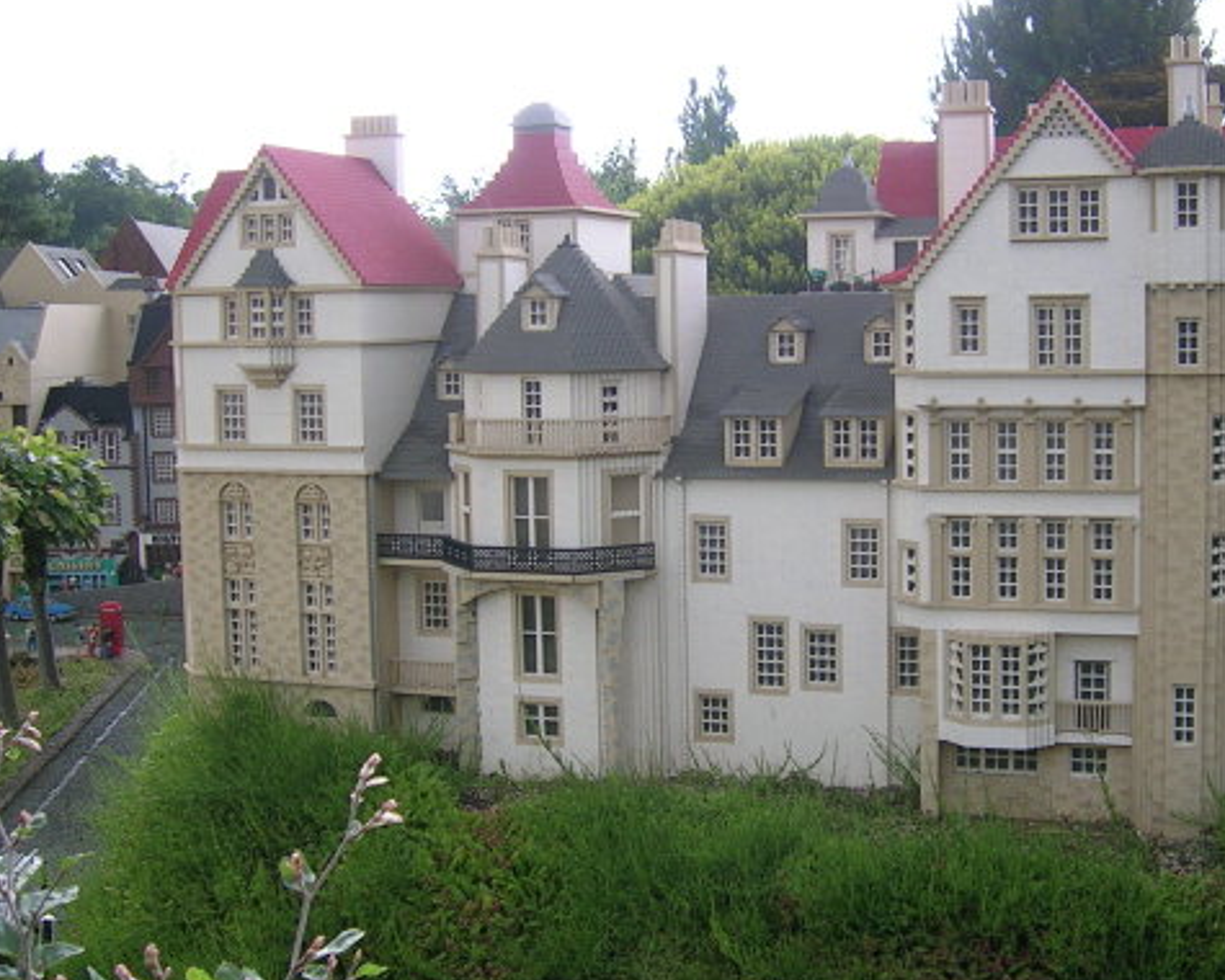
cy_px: 539
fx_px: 1668
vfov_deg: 32.7
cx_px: 740
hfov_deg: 40.1
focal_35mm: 46
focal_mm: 5.4
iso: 50
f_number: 2.8
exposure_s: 1/131
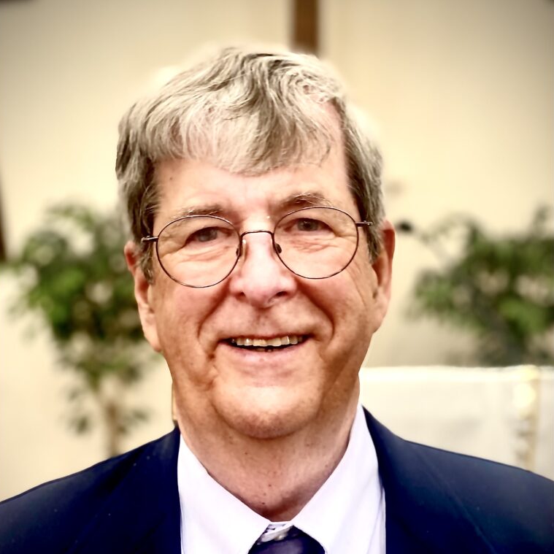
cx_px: 275
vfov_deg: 27.7
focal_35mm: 62
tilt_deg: +0.4
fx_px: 1123
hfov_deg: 27.7
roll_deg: -0.4
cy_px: 326
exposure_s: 1/40
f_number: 2
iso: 160
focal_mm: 6
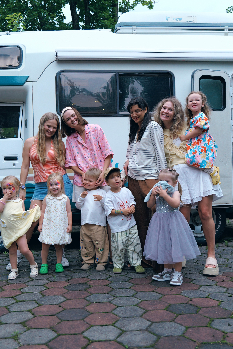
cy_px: 177
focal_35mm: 33
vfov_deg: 57.2
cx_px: 115
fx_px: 320
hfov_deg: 40.0
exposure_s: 1/125
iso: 1600
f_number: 5
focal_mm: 31
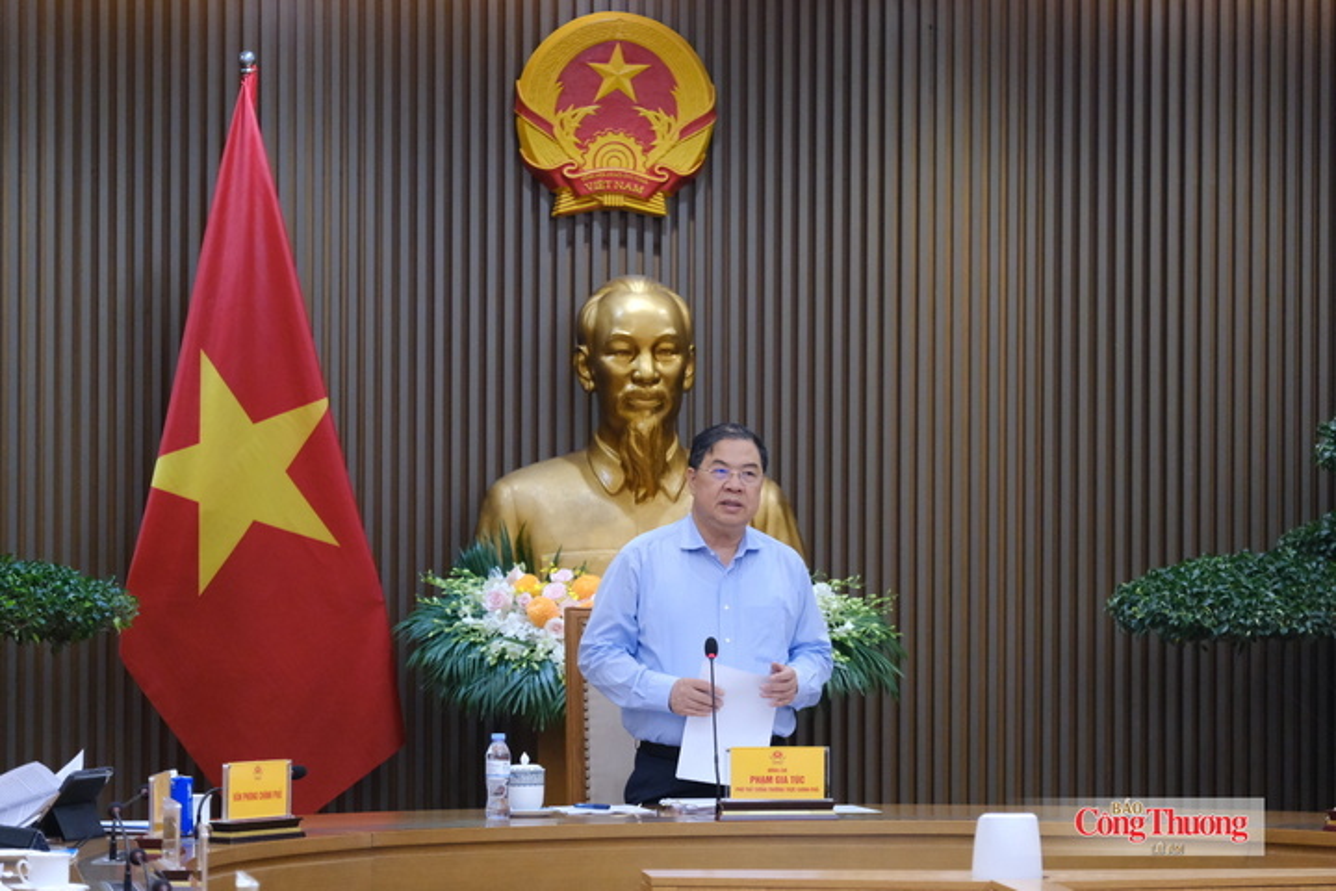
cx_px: 668
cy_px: 446
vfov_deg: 9.1
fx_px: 5566
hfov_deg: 13.7
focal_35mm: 150
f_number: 4
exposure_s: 1/500
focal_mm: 99.8
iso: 5000
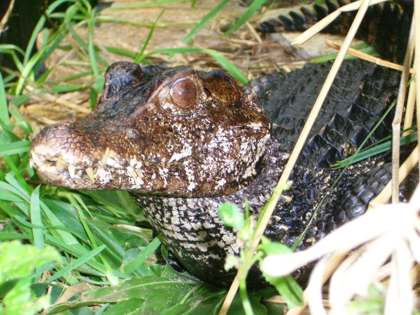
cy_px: 158
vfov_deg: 14.1
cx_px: 210
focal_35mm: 105
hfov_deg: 18.7
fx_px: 1274
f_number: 4.8
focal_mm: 17.4
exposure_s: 1/60
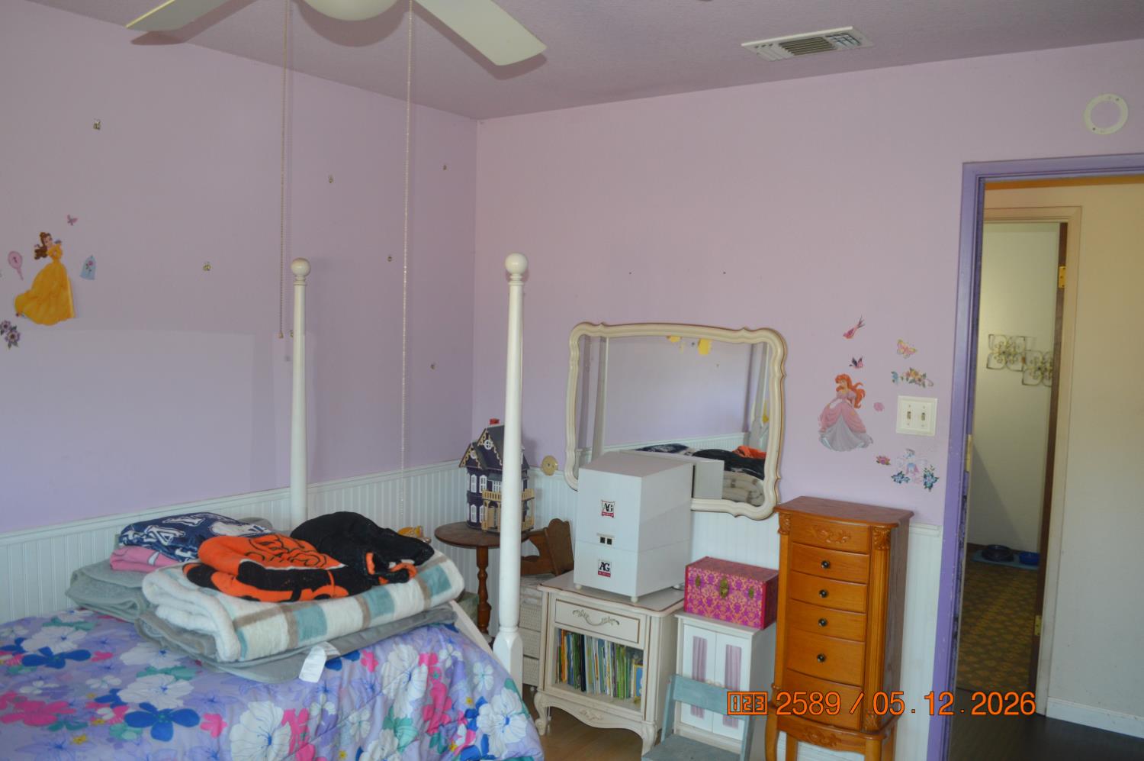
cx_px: 572
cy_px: 380
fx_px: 857
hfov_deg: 67.4
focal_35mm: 27
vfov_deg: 47.8
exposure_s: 1/60
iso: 640
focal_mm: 18
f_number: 3.5
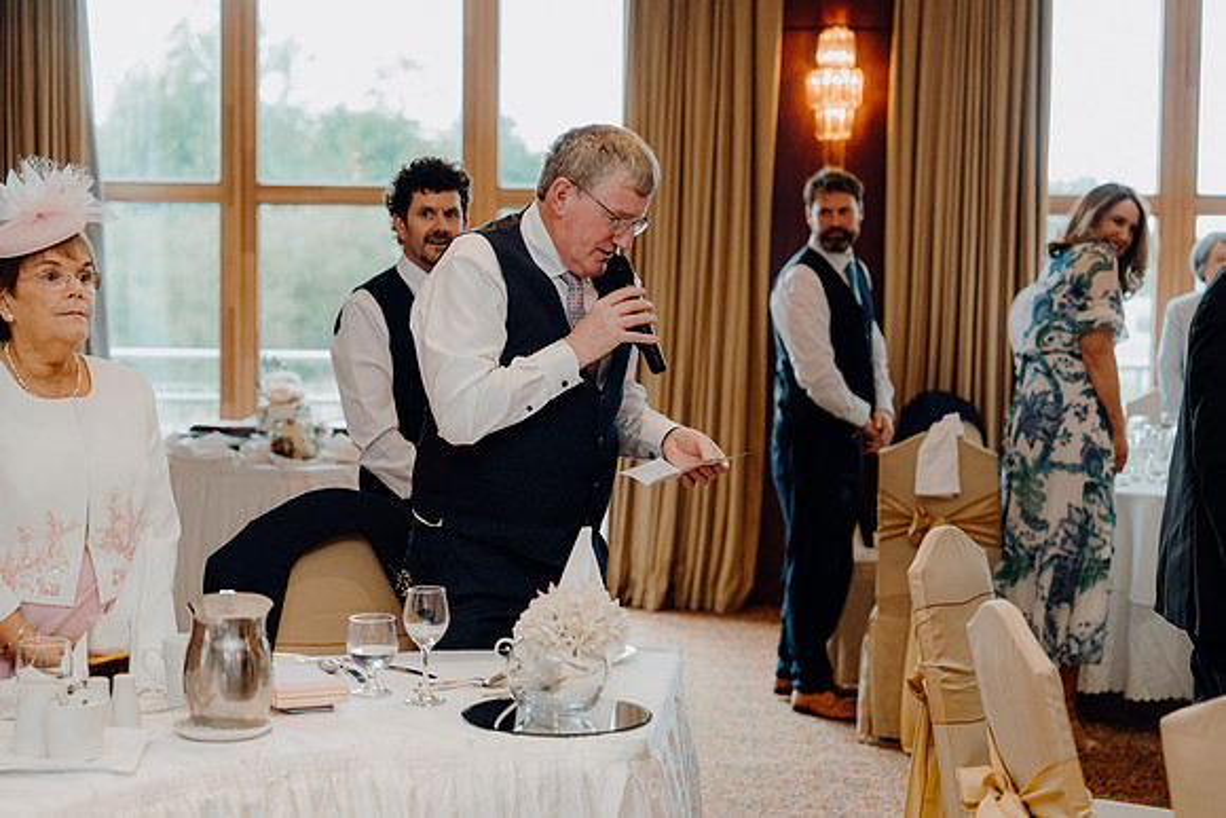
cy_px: 409
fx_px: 2146
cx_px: 613
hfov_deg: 31.9
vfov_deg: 21.6
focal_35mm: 63
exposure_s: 1/200
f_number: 2.8
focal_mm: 63
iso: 1250
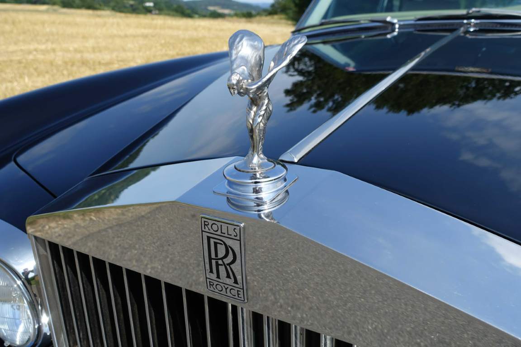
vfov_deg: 42.3
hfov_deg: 60.3
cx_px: 260
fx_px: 449
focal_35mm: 31
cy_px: 174
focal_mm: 11.45
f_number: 4
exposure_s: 1/100
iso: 125
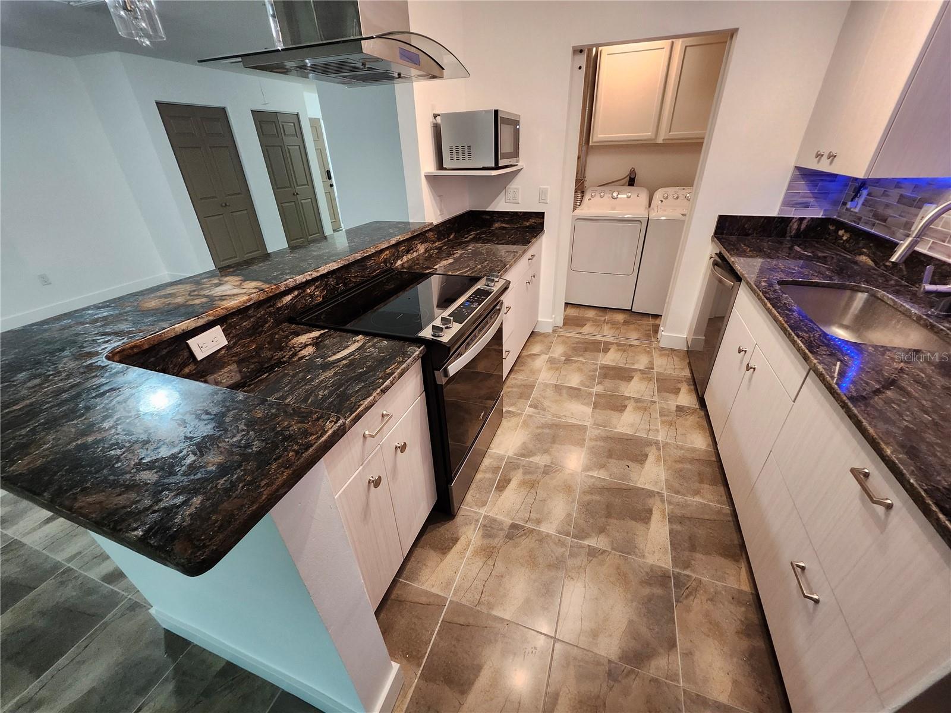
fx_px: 357
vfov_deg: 89.9
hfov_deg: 106.2
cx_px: 476
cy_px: 356
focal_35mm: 13
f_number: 2.2
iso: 400
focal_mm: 1.74
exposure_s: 1/60
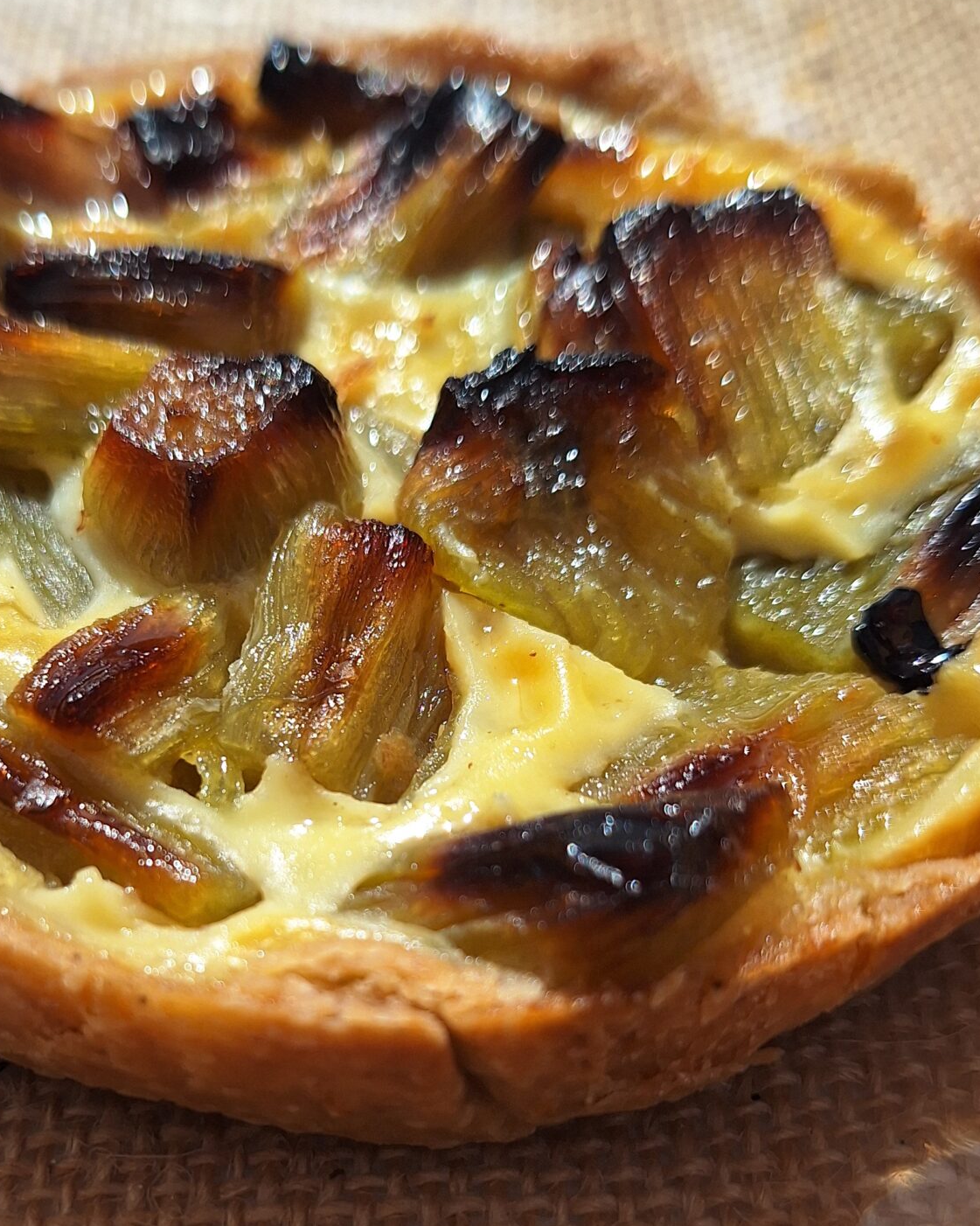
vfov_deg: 44.0
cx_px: 353
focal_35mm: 41
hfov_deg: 36.2
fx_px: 1487
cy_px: 844
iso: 40
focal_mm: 5.54
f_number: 1.8
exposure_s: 1/3922
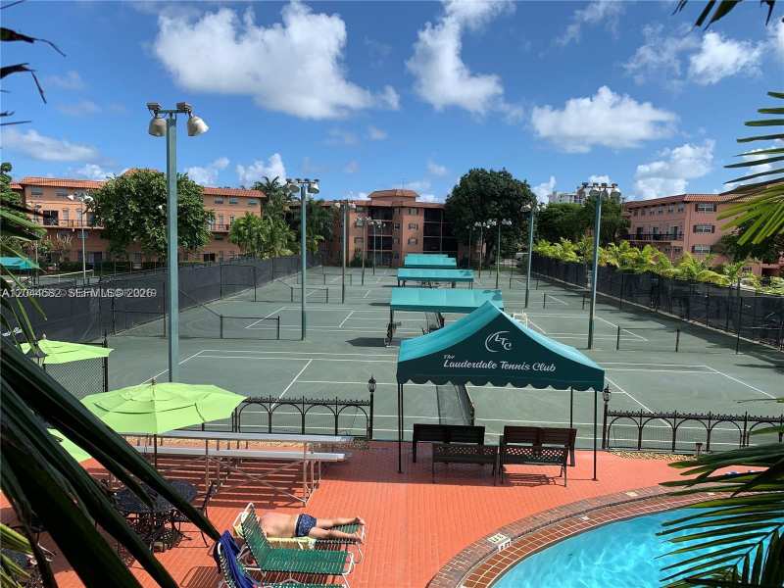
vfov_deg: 53.1
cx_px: 392
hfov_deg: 67.3
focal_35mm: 26
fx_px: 589
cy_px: 294
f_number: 1.8
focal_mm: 4.25
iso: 25
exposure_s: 1/2421
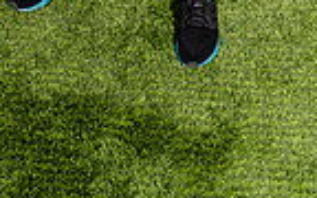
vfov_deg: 10.4
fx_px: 933
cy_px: -288
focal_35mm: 108
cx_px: 161
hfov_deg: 19.3
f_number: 9
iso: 250
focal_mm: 34
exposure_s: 1/250
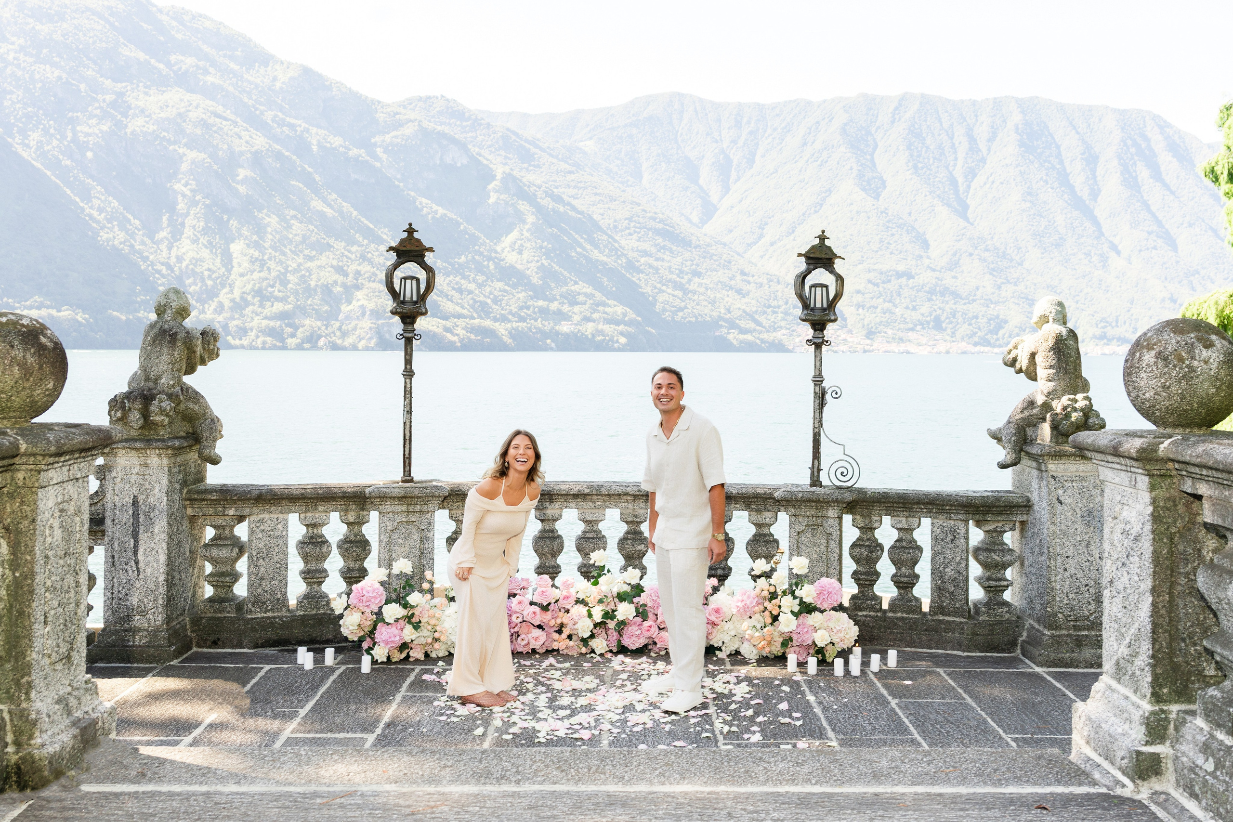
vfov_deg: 37.9
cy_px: 411
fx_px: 1199
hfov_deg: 54.4
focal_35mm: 35
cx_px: 616
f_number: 6.3
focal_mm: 35
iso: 250
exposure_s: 1/250
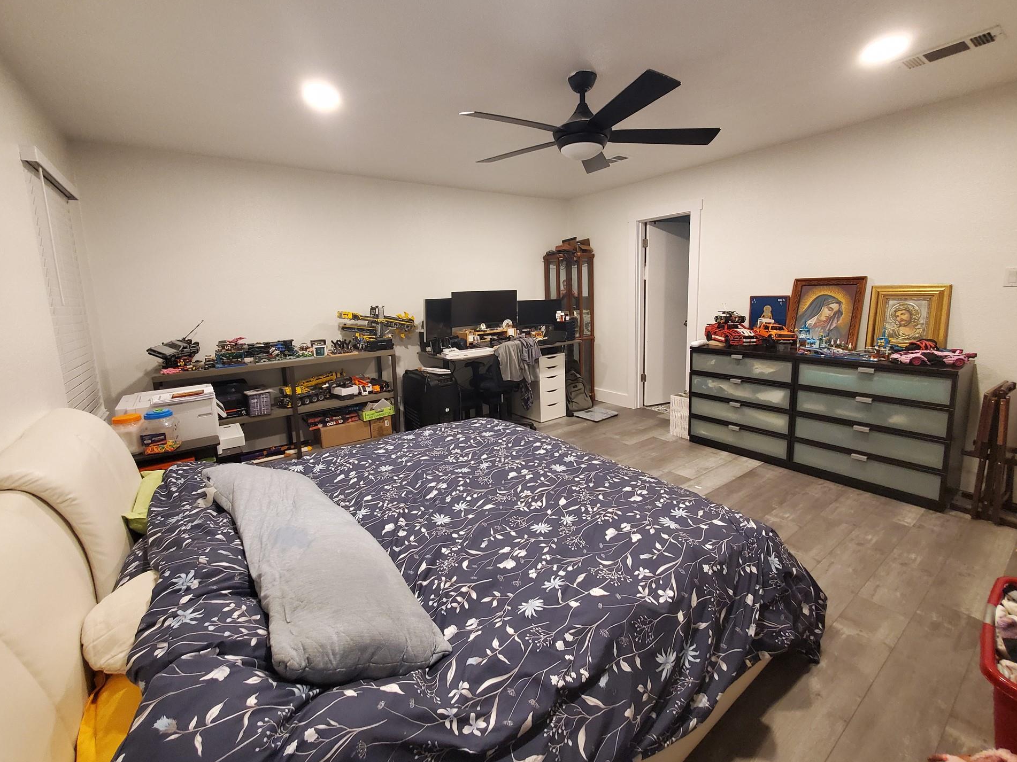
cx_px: 492
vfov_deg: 85.5
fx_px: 411
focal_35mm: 14
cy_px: 355
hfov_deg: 102.0
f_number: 2.2
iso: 640
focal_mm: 1.8
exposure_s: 1/30
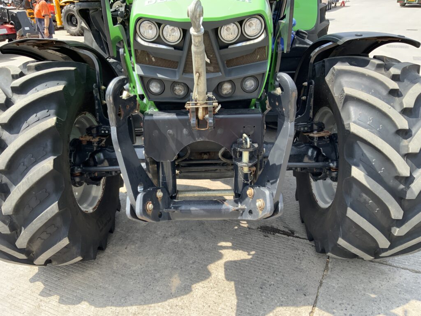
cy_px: 158
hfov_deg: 61.7
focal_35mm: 29
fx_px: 353
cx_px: 210
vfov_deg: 48.2
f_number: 1.8
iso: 16
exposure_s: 1/289
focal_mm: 3
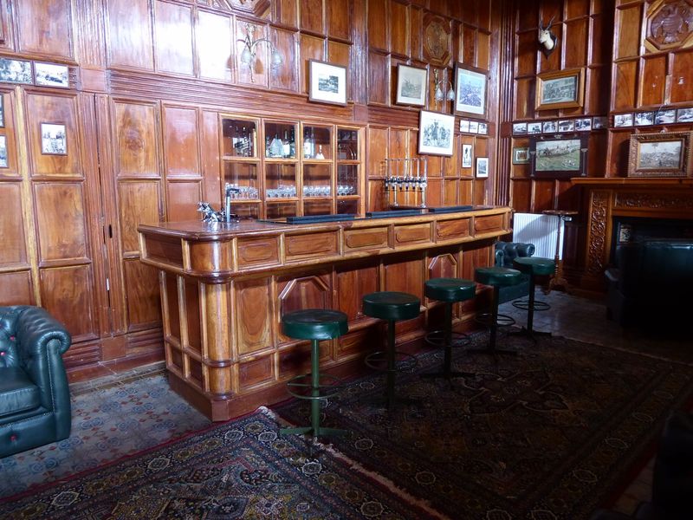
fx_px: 500
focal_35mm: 25
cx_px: 346
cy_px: 260
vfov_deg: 54.9
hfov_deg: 69.4
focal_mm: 4.3
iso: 400
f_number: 3.3
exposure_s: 1/5
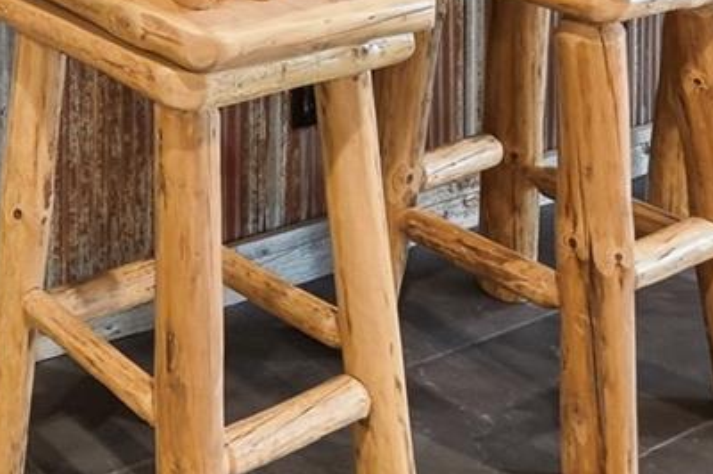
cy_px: -331
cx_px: -193
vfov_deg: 19.4
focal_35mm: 56
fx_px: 1108
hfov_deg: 29.4
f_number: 8
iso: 400
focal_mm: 14
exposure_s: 1/50
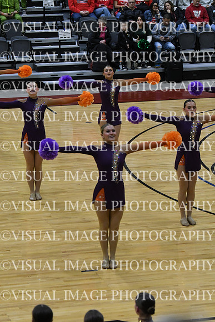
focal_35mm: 142
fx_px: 1271
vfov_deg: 14.4
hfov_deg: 9.7
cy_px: 161
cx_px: 108
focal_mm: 95
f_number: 4
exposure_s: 1/500
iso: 4000
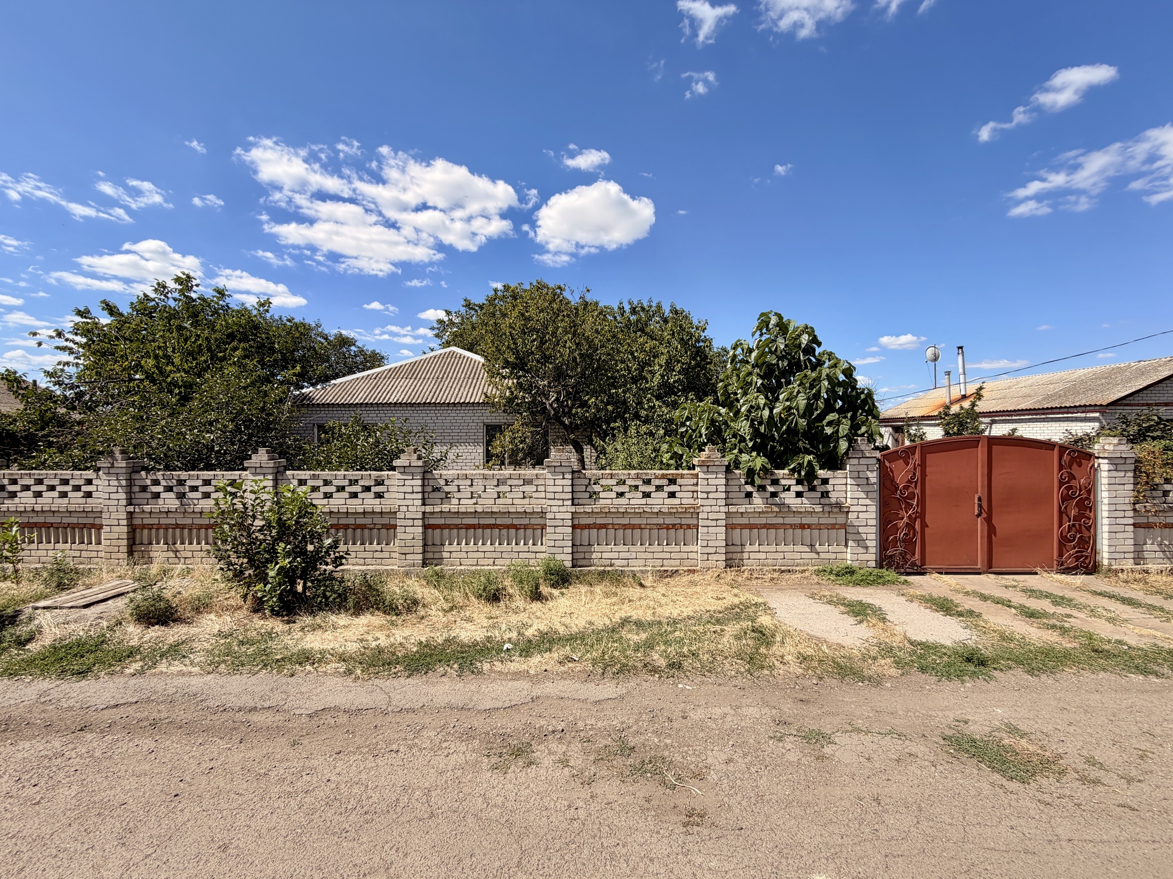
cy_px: 440
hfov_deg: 102.1
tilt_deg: +1.1
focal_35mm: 14
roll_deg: -0.1
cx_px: 586
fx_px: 474
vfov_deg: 85.7
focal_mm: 2.22
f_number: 2.2
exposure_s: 1/901
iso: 20
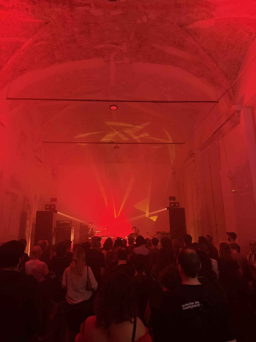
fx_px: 237
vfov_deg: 71.6
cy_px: 171
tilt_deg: +13.8
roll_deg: +0.8
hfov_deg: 56.8
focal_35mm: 24
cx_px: 128
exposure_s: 1/25
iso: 800
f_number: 1.78
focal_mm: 6.76
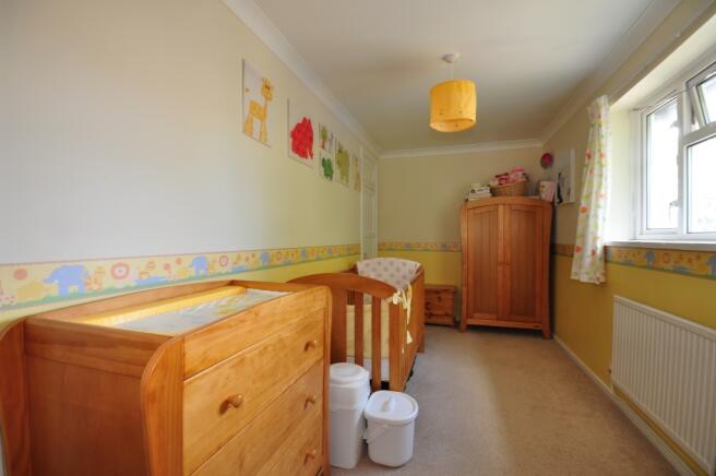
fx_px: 298
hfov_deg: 100.4
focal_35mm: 15
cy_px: 238
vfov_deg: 77.2
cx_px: 358
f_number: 13
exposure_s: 1/1.3
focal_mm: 10
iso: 200
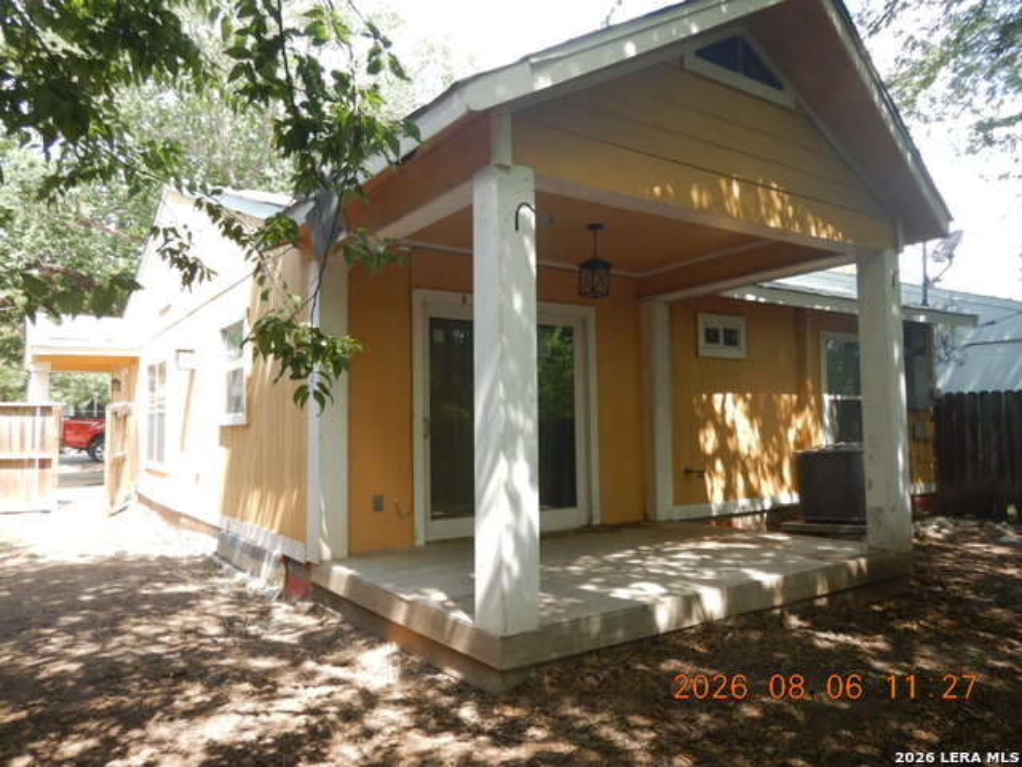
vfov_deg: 56.8
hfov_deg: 71.6
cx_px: 511
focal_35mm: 24
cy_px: 384
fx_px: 709
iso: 125
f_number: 2.8
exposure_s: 1/250
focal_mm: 4.3
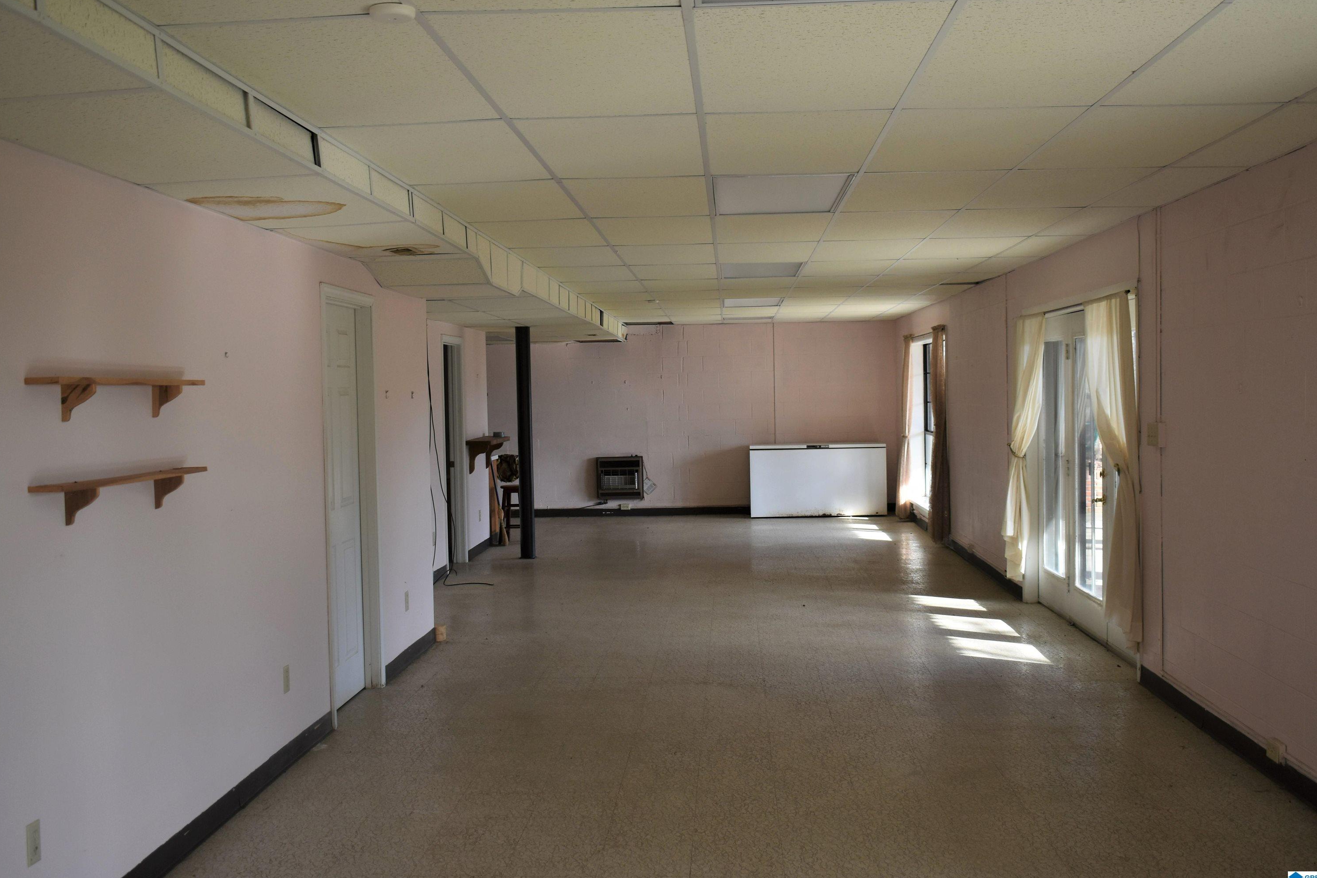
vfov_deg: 35.9
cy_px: 441
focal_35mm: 37
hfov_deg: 51.9
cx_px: 664
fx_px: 1354
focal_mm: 24
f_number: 5
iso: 400
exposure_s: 1/250
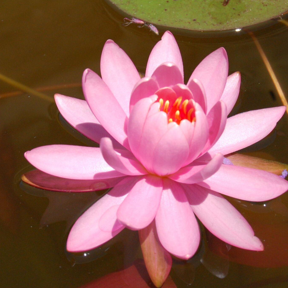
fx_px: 1241
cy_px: 125
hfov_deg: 13.2
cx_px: 160
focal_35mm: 132
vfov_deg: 13.2
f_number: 14
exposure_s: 1/800
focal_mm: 55
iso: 800
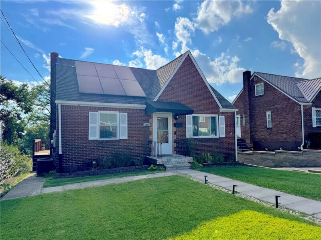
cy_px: 120
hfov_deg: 71.6
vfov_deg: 56.8
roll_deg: +0.6
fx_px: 223
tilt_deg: +4.5
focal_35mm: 24
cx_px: 160
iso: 80
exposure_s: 1/9009
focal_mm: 6.76
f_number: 1.78
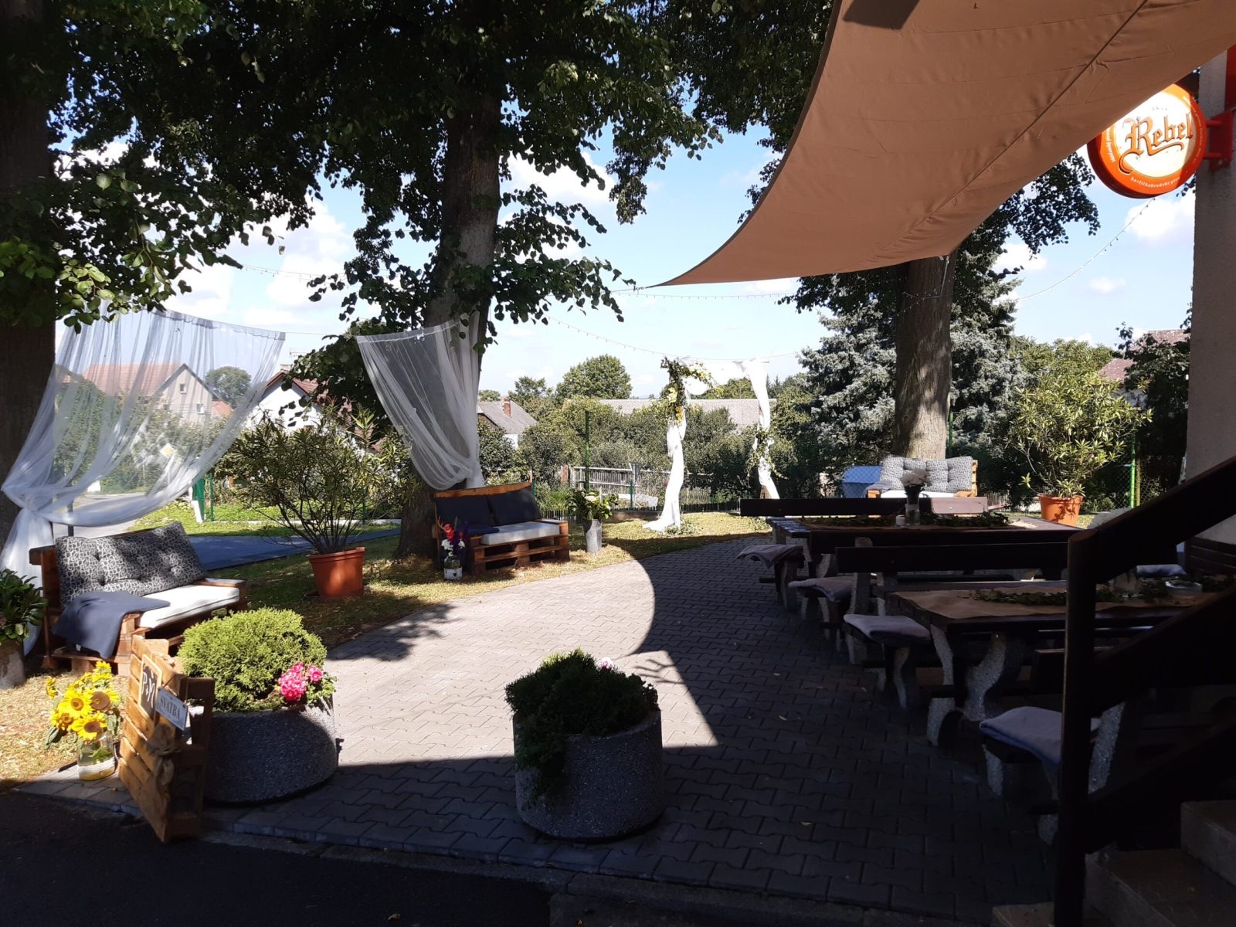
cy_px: 464
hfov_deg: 67.3
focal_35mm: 26
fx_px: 928
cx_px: 618
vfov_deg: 53.1
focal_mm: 3.92
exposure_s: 1/915
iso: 40
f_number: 1.7
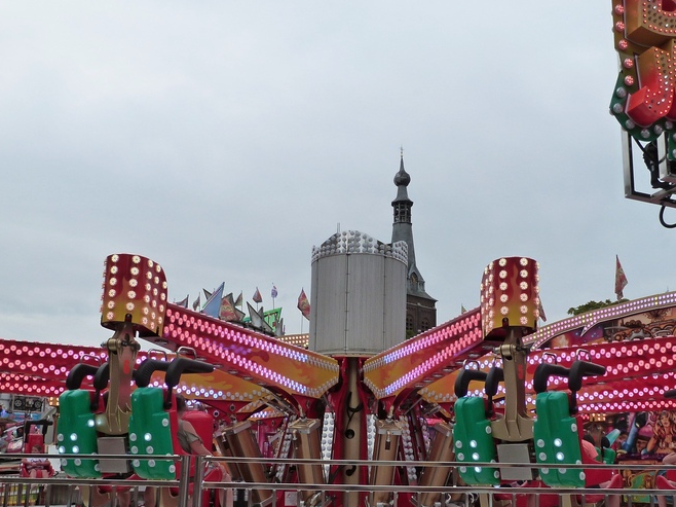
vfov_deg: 37.4
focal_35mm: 38
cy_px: 328
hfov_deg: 48.9
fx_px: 742
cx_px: 376
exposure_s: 1/200
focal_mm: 4.5
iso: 160
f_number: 5.6
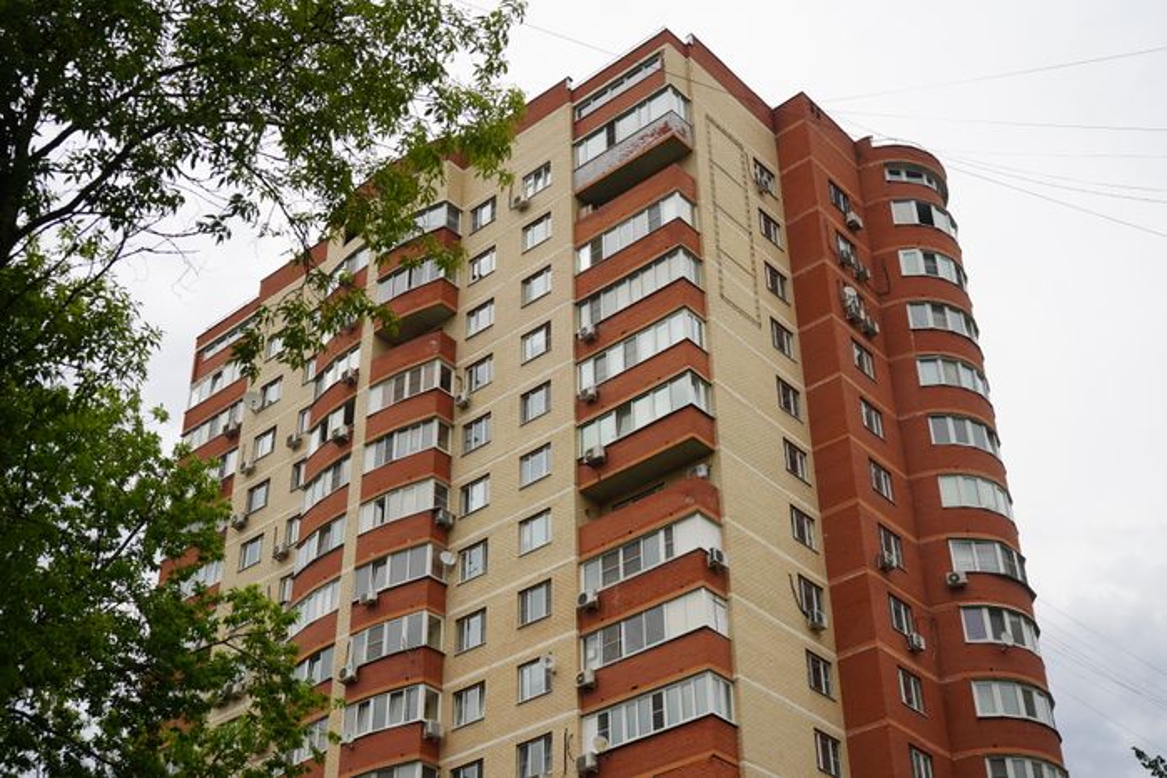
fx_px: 1491
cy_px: 389
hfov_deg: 42.7
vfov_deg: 29.2
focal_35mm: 46
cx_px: 584
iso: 100
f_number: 6.3
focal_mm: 46
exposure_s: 1/80
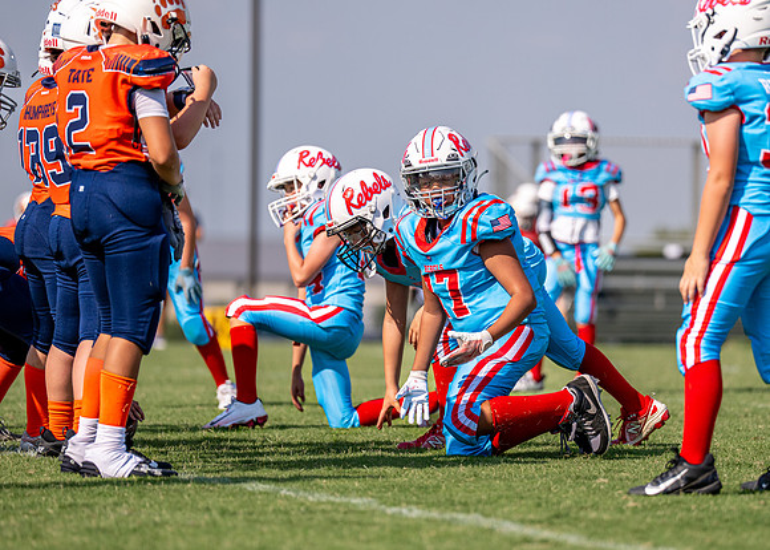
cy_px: 287
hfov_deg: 7.5
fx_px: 5877
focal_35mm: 269
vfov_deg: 5.4
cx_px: 459
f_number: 2.8
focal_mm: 200
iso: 125
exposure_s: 1/4000
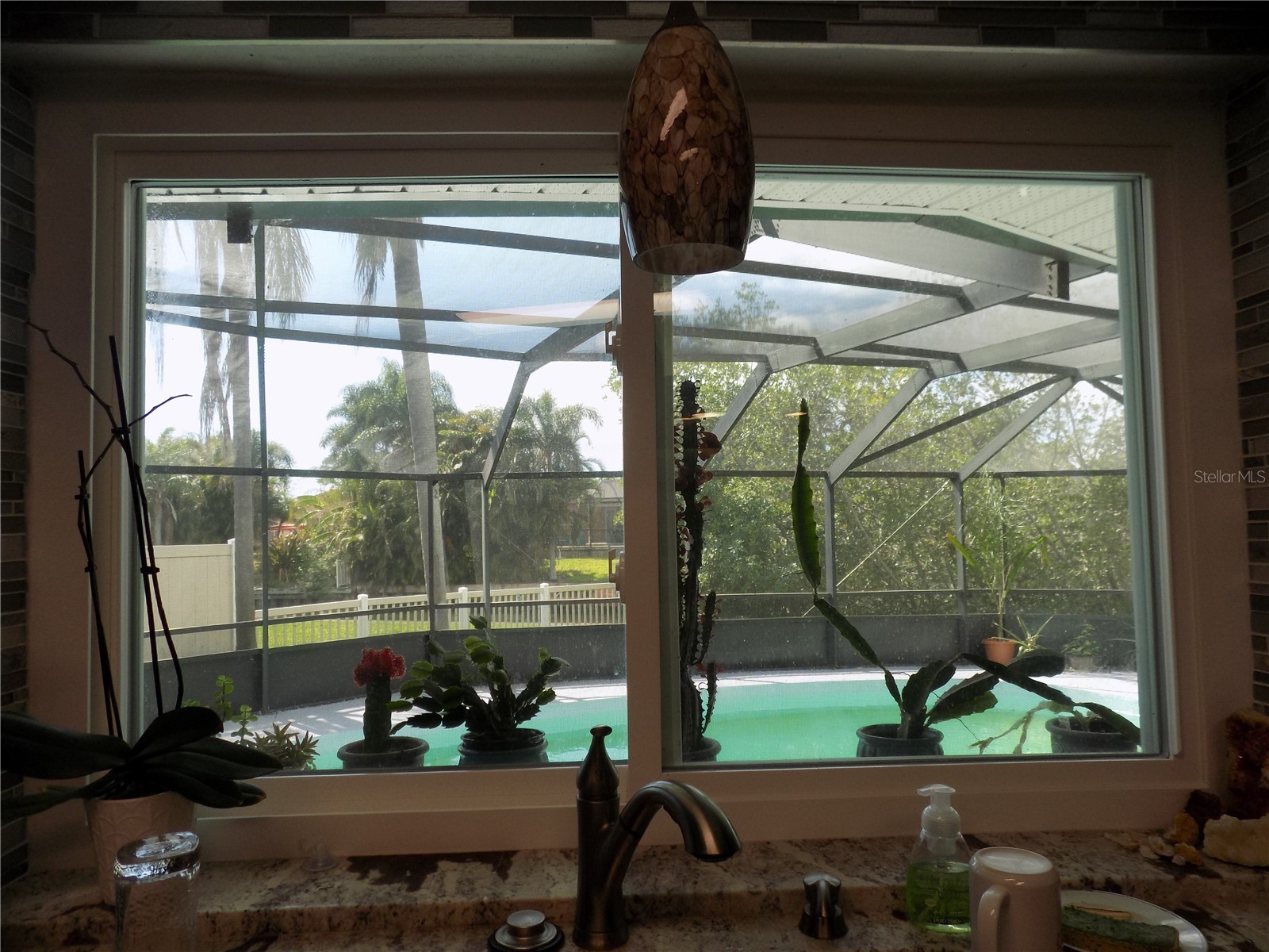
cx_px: 634
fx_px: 843
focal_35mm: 23
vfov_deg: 58.9
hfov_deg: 73.9
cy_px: 476
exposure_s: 1/125
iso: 80
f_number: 3.1
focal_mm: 4
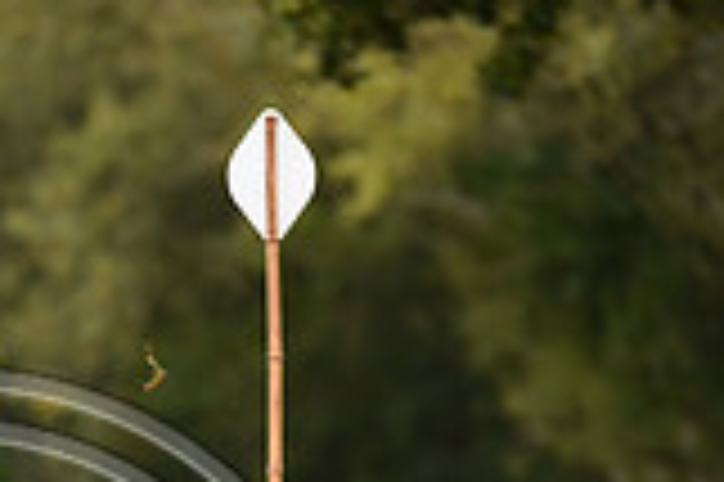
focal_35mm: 974
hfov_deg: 2.1
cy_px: 766
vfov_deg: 1.4
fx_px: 19568
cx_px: -112
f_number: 4.5
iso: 640
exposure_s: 1/1000
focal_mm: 270
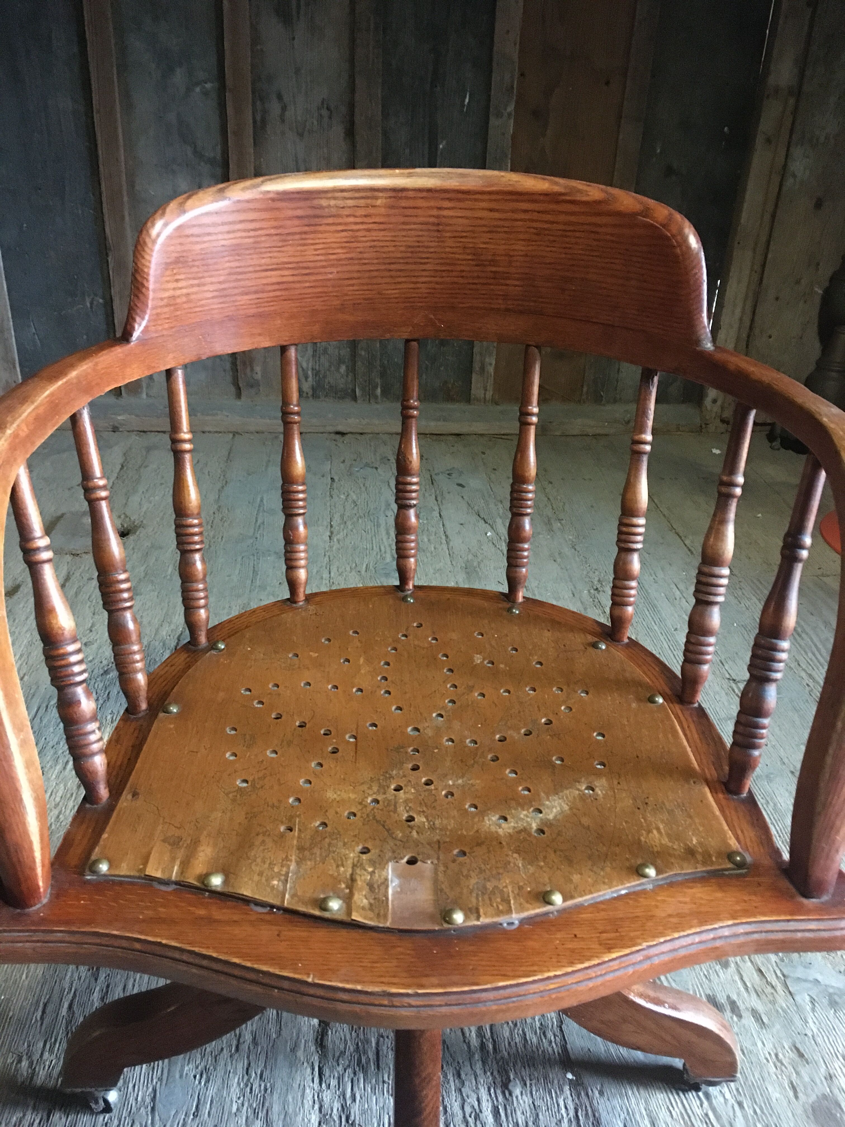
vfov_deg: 61.7
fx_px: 944
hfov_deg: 48.2
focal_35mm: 29
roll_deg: -0.4
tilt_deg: -26.7
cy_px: 564
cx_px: 422
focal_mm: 4.15
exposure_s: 1/17
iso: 320
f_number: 2.2
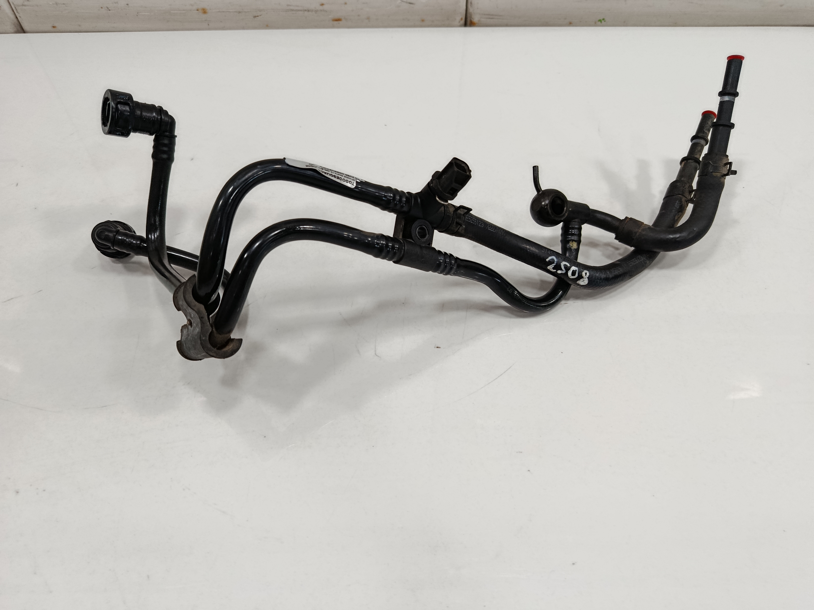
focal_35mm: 24
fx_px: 564
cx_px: 407
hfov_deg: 71.6
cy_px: 305
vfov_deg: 56.8
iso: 853
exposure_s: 1/100
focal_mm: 5.24
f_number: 1.7
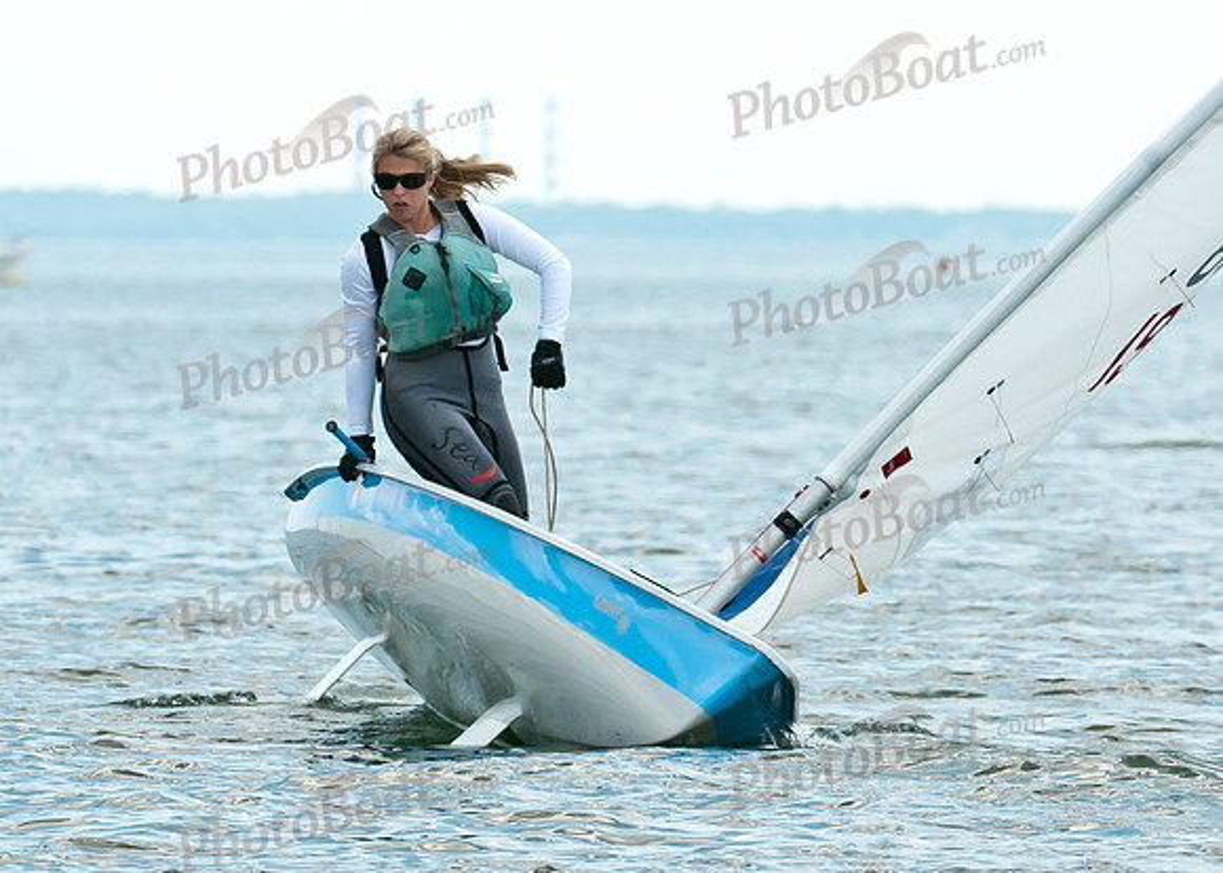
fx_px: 26023
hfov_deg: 2.7
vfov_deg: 1.9
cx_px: 759
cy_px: 166
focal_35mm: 749
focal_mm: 240
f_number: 6.3
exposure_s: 1/800
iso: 200
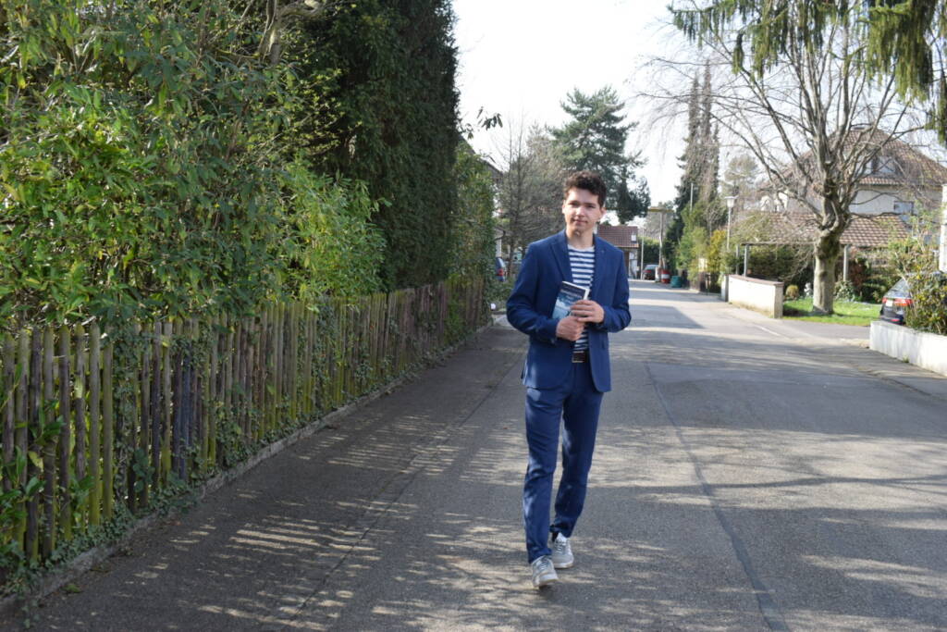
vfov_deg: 34.2
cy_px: 316
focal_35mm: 39
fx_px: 1026
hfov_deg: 49.5
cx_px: 474
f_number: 8
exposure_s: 1/250
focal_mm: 26
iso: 280
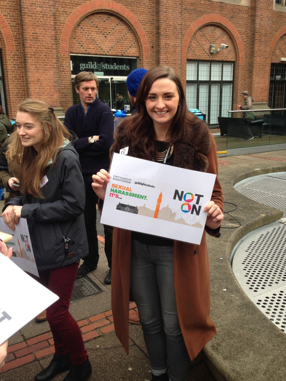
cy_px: 185
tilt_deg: -13.3
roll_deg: -2.0
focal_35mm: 36
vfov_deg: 51.3
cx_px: 150
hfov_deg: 39.7
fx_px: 396
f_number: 2.4
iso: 50
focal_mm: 4.12
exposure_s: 1/146
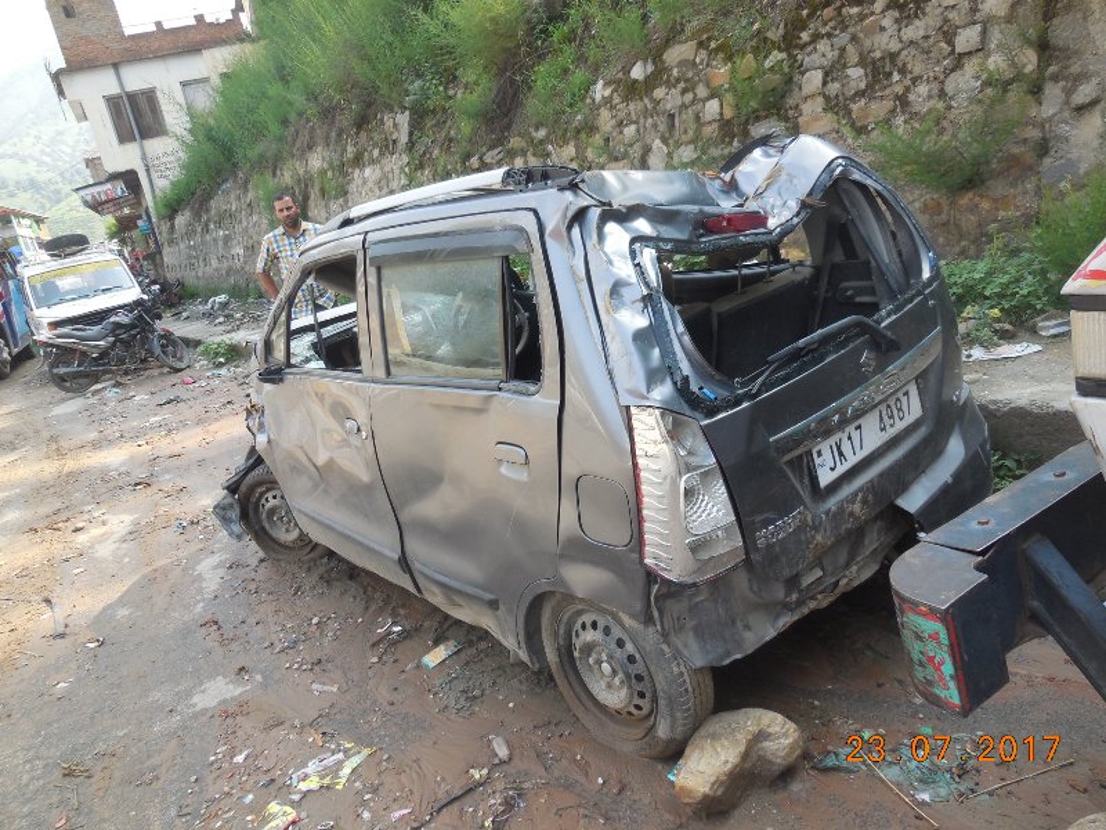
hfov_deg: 69.4
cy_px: 415
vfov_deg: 54.9
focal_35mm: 25
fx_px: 799
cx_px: 553
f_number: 3.1
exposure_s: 1/250
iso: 125
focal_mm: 4.5
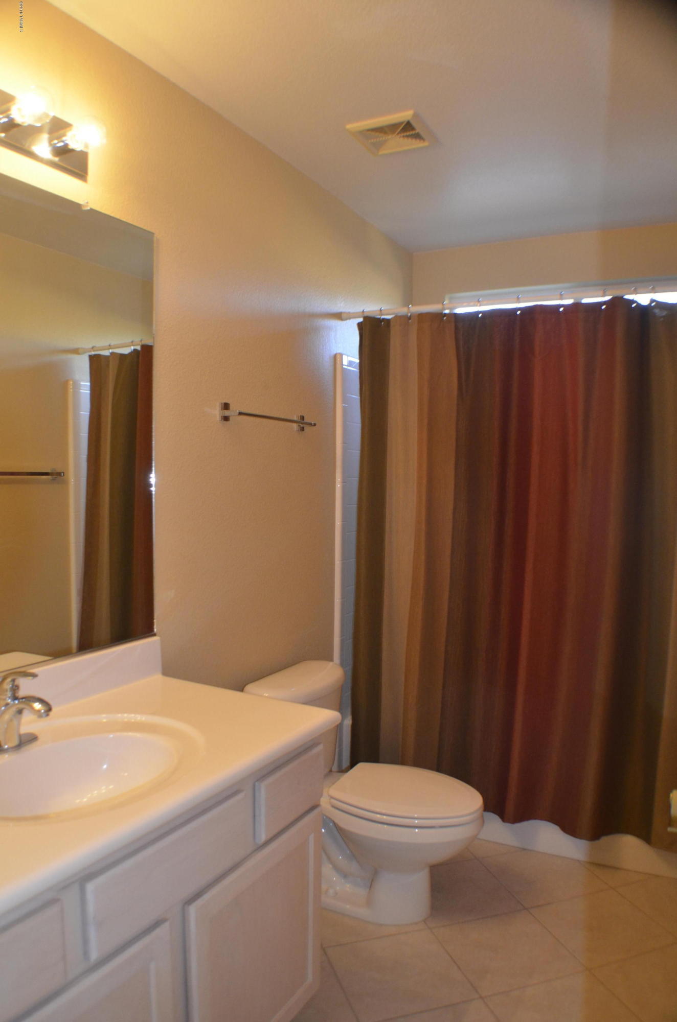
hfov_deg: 39.8
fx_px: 935
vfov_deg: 57.3
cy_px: 511
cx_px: 338
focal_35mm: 33
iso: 1100
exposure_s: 1/60
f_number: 4
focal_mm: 22
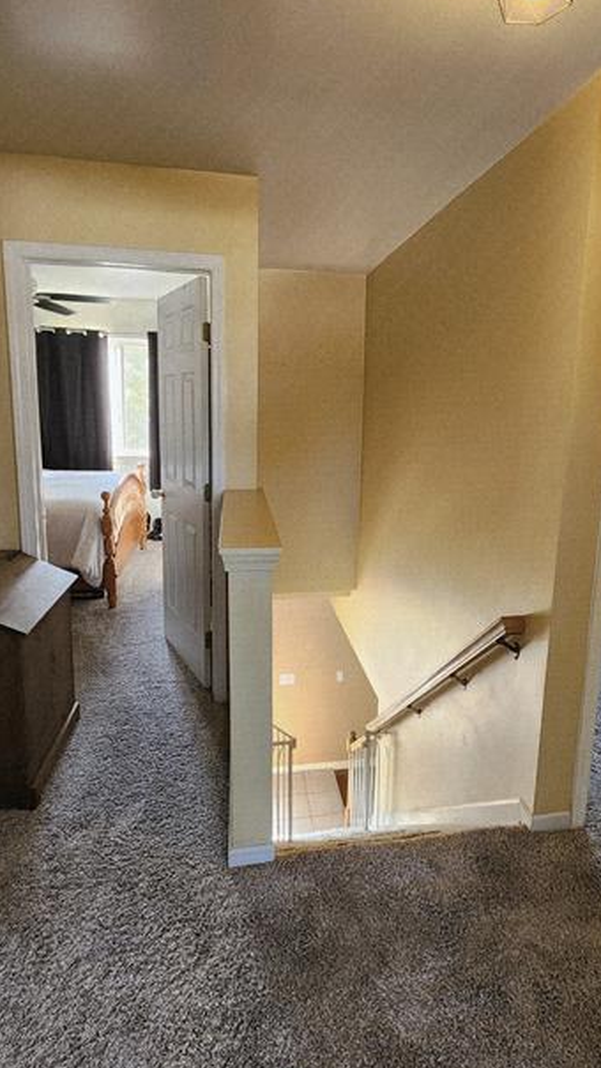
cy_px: 493
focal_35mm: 18
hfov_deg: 60.9
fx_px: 510
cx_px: 336
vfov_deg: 92.5
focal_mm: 2.2
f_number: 2.2
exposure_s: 1/60.2
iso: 320
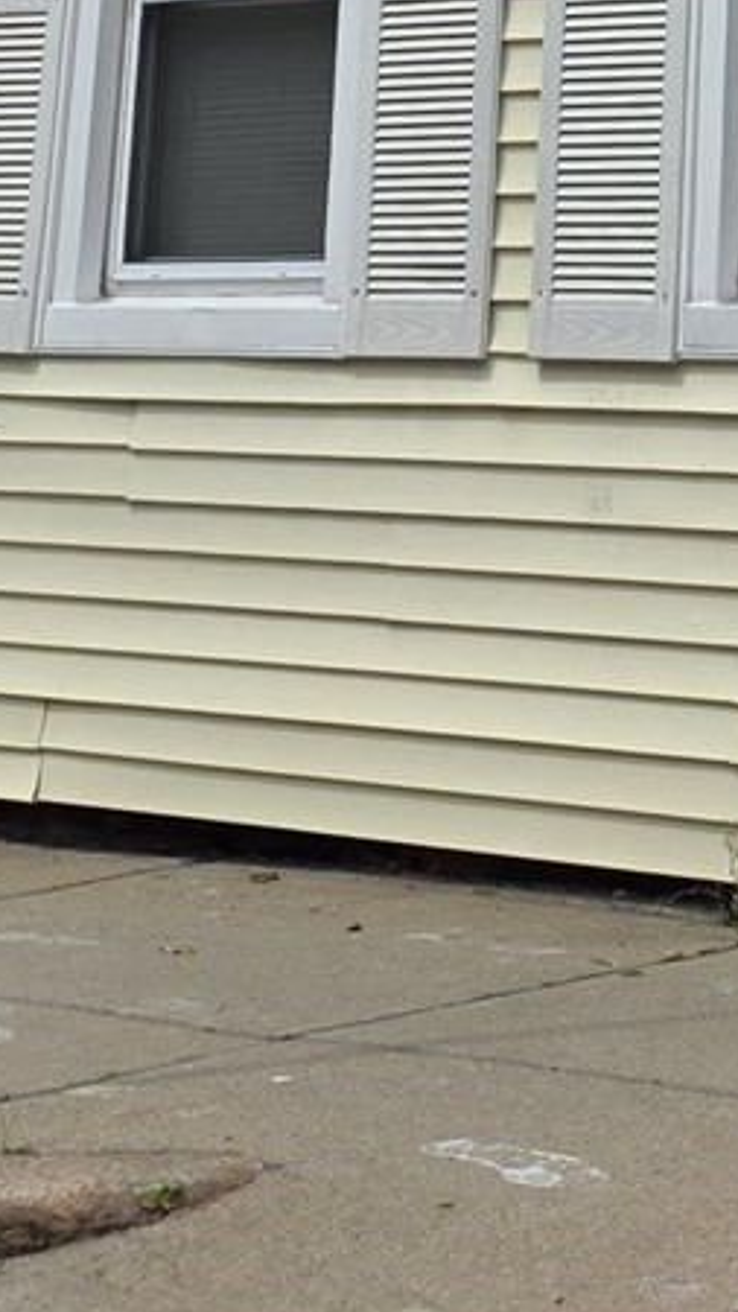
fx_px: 3967
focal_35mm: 114
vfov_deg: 16.8
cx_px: 636
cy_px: -729
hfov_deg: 10.6
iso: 80
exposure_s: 1/7944
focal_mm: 6.25
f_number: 1.7
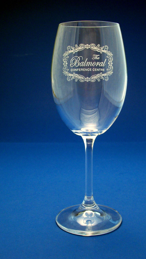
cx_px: 84
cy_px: 130
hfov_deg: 25.9
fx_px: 317
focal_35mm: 46
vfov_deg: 44.6
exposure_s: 1/60
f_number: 3
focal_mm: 7
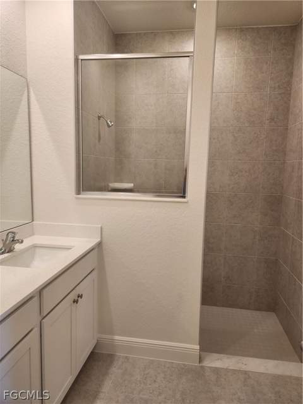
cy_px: 202
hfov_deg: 58.9
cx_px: 152
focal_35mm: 23
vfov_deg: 73.9
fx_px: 268
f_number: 1.8
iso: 160
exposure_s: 1/180
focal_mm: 5.4
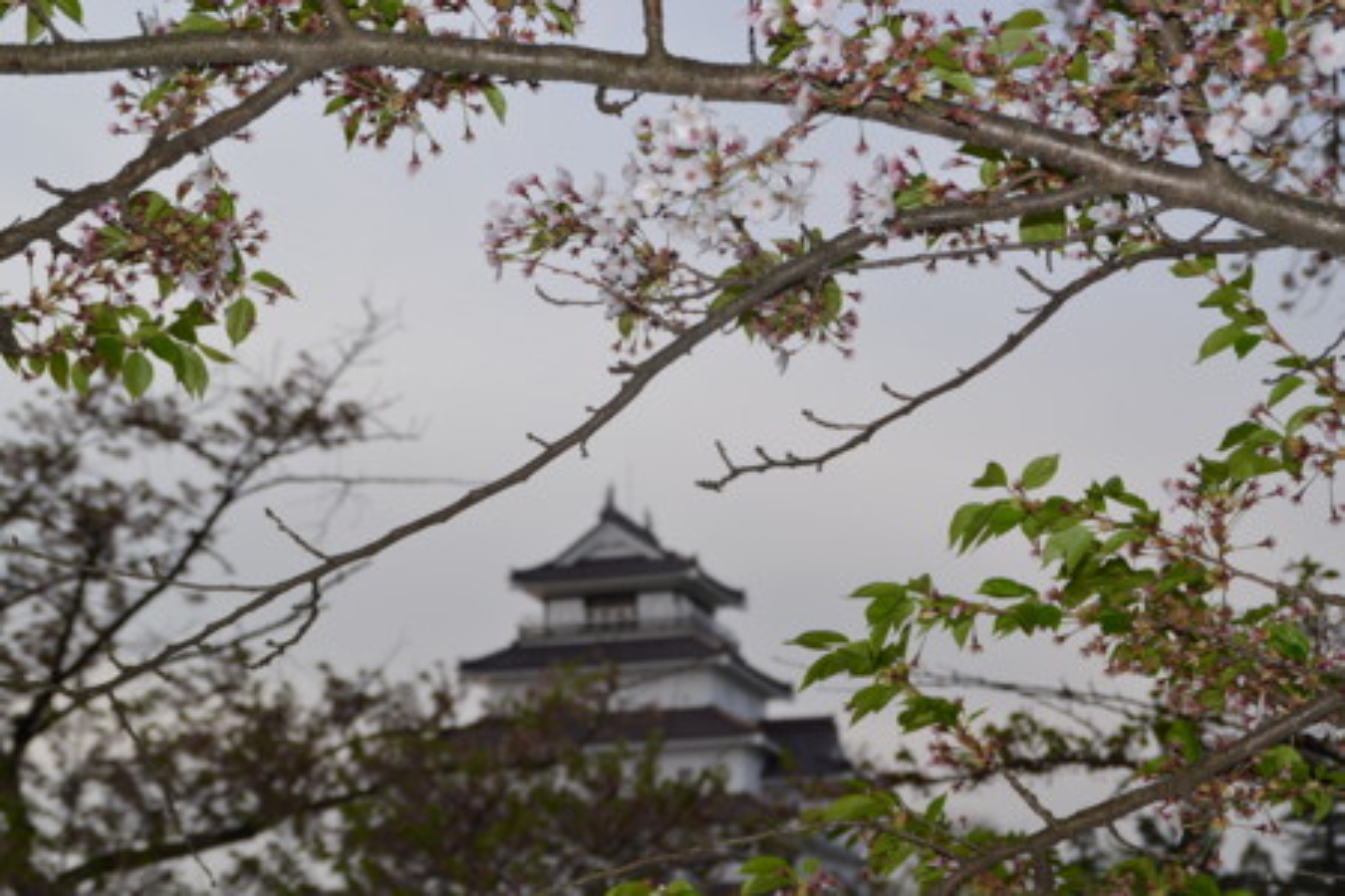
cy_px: 448
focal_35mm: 63
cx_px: 672
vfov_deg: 21.6
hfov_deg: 31.9
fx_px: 2354
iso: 100
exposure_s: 1/200
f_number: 7.1
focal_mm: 42
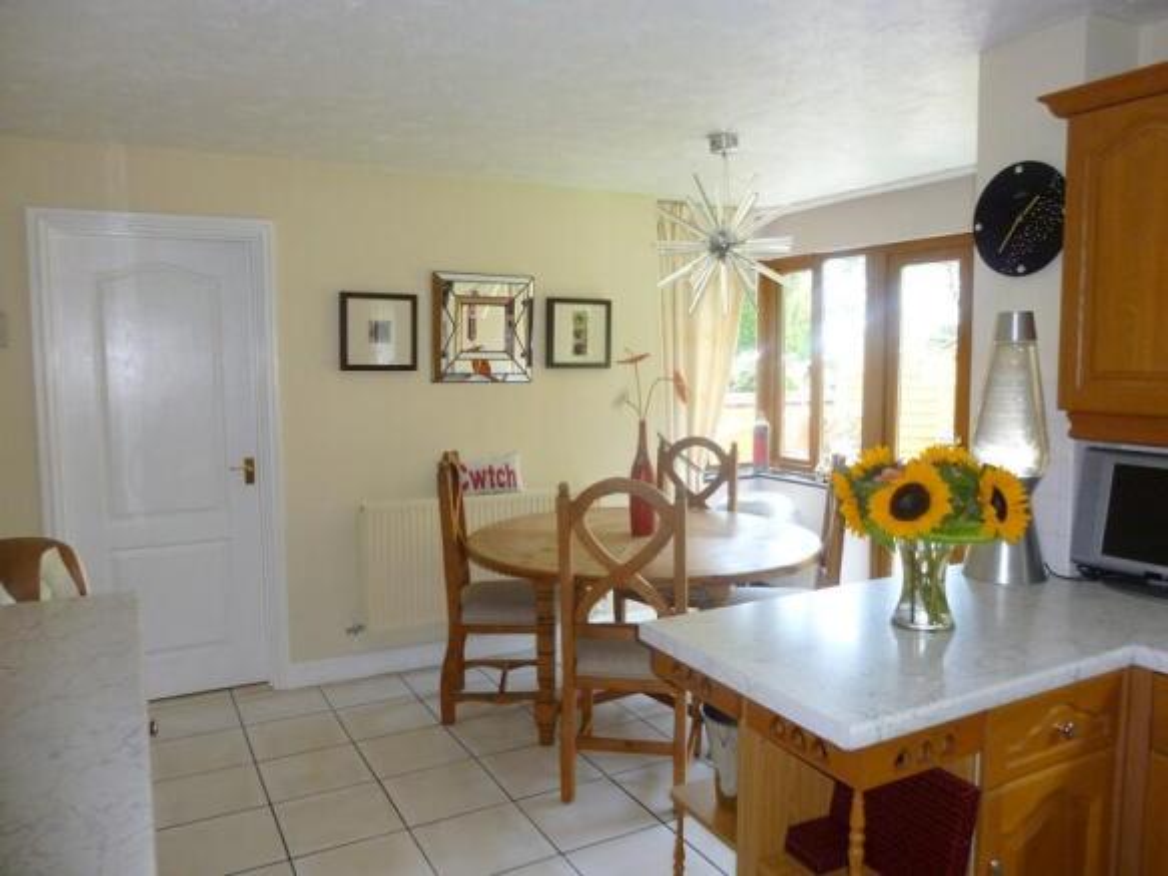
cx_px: 584
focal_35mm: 25
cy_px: 438
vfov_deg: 54.9
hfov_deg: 69.4
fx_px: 843
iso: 250
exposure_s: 1/60
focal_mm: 4.5
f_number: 3.1
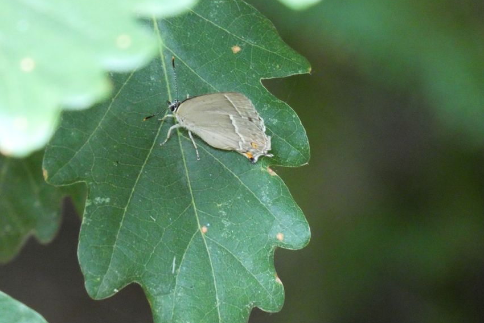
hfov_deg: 3.6
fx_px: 7704
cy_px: 167
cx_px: 242
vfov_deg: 2.4
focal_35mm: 573
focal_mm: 98.3
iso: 1600
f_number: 5.6
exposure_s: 1/25
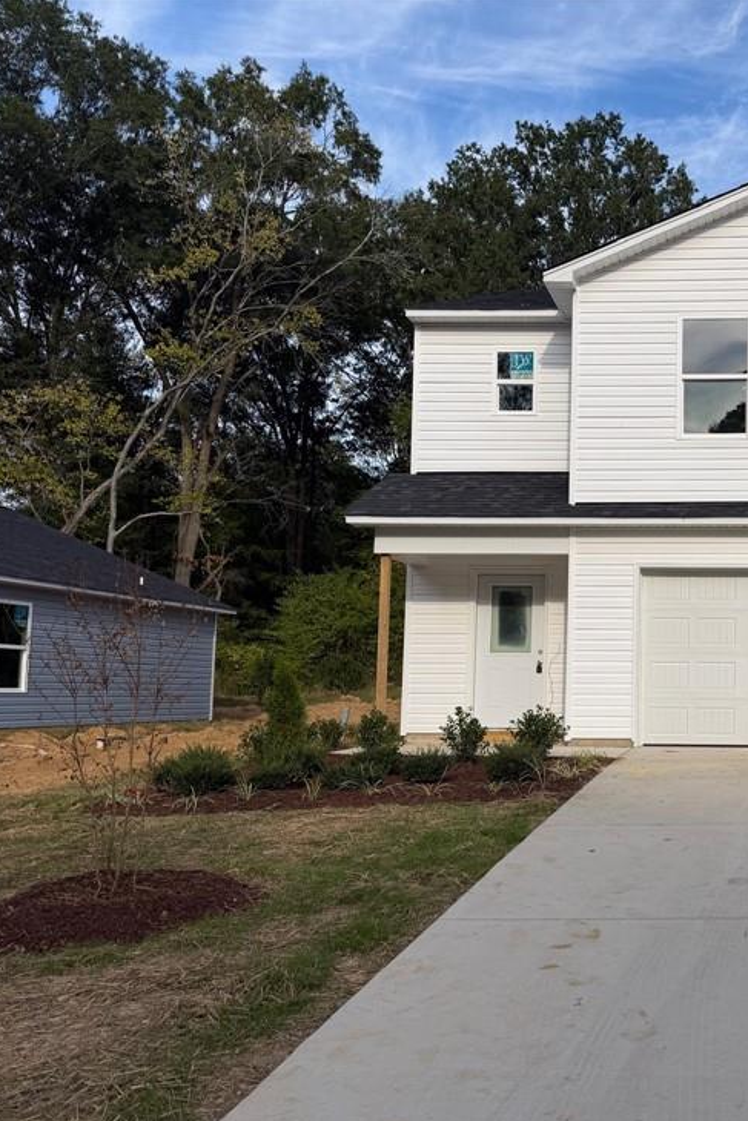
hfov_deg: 34.8
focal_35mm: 35
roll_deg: -0.6
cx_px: 728
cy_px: 587
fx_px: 1090
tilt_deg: +5.7
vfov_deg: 54.4
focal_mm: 6.76
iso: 80
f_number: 1.78
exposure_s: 1/4673
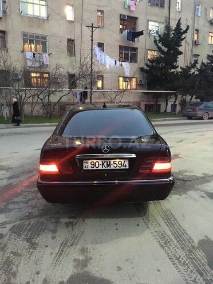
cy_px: 142
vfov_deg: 61.7
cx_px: 106
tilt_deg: -9.3
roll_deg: +0.8
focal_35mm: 29
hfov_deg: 48.2
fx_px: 238
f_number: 2.2
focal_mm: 4.15
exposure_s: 1/17
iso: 640
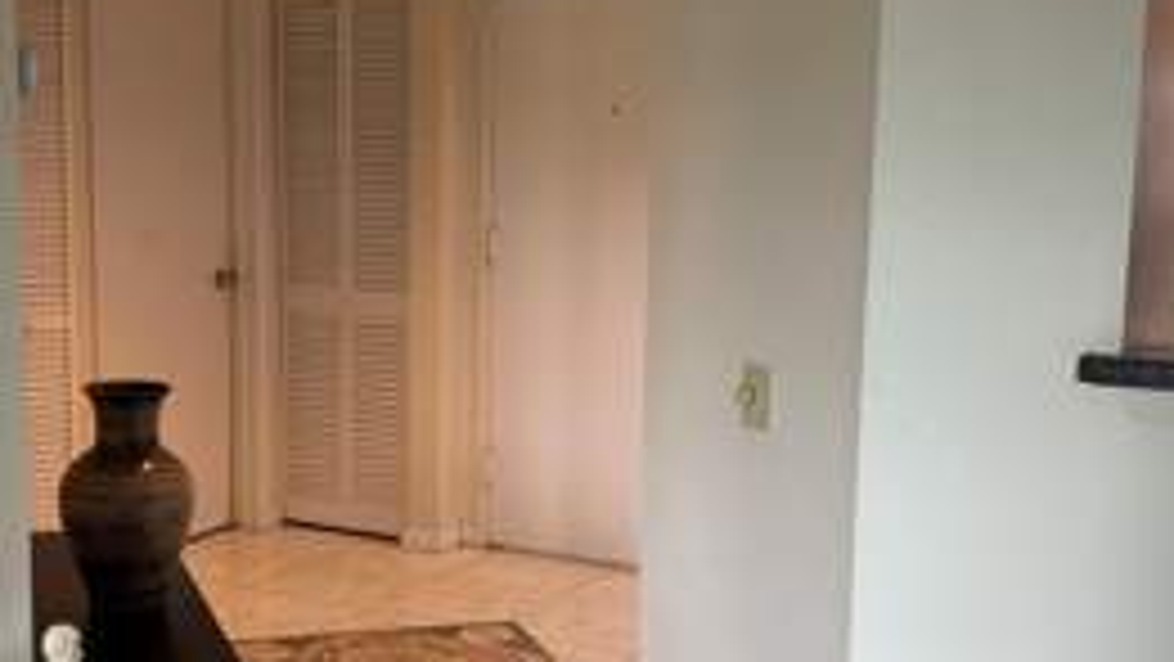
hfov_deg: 39.7
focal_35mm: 52
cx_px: 468
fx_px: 1619
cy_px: 392
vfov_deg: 23.0
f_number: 1.6
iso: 125
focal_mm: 5.96
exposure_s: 1/60
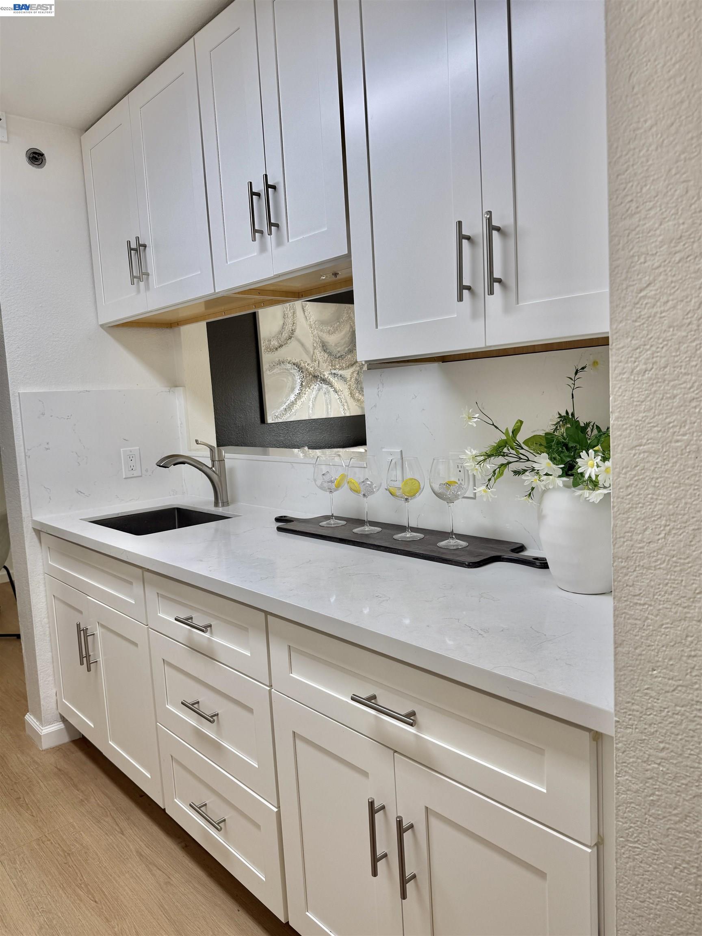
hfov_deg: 56.8
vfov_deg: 71.6
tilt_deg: -3.9
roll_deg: +3.7
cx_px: 351
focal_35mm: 24
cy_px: 468
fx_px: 649
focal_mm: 6.76
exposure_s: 1/120
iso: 64
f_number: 1.78
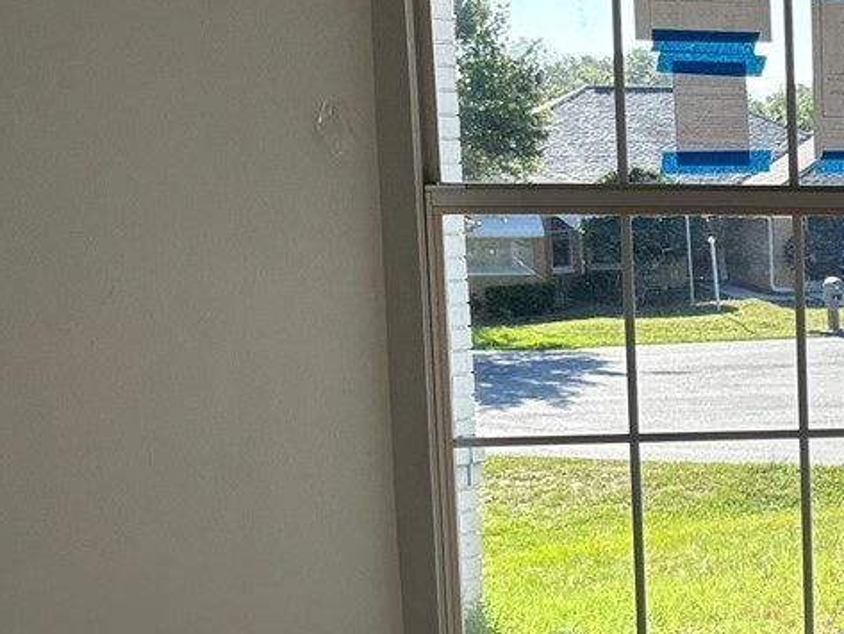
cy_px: 538
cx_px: 1283
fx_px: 2146
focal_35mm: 88
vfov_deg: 16.6
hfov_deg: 19.3
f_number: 1.6
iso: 50
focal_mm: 5.96
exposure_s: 1/1626
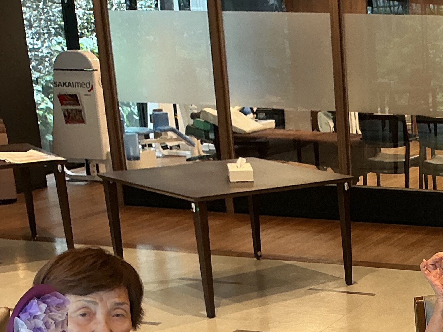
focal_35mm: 74
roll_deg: -0.9
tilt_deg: -19.6
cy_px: 361
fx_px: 947
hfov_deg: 24.0
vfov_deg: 19.1
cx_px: 528
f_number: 1.8
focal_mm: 3
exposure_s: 1/50
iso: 50
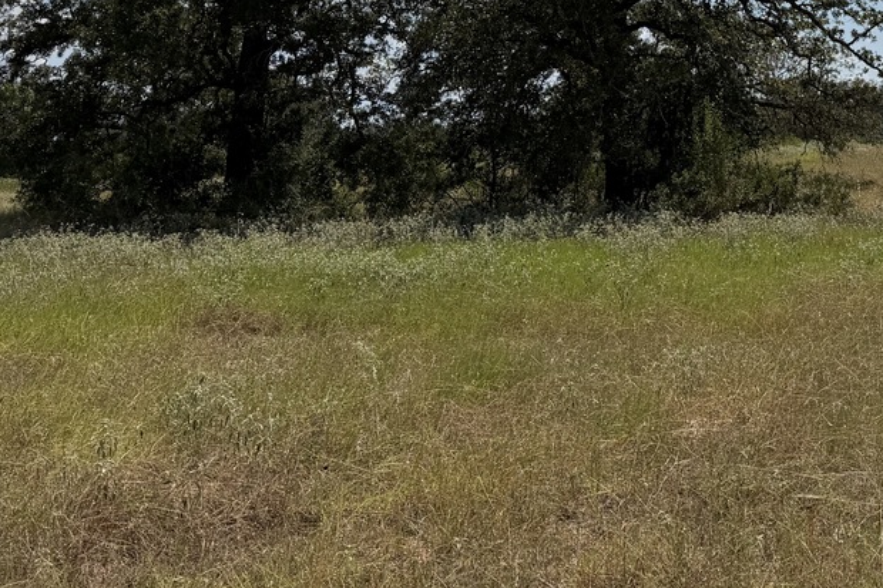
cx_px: 819
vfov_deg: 21.5
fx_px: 1422
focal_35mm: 58
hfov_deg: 32.5
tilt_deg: +11.8
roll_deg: +2.5
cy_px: -144
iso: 80
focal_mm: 6.76
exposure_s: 1/9091
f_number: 1.78
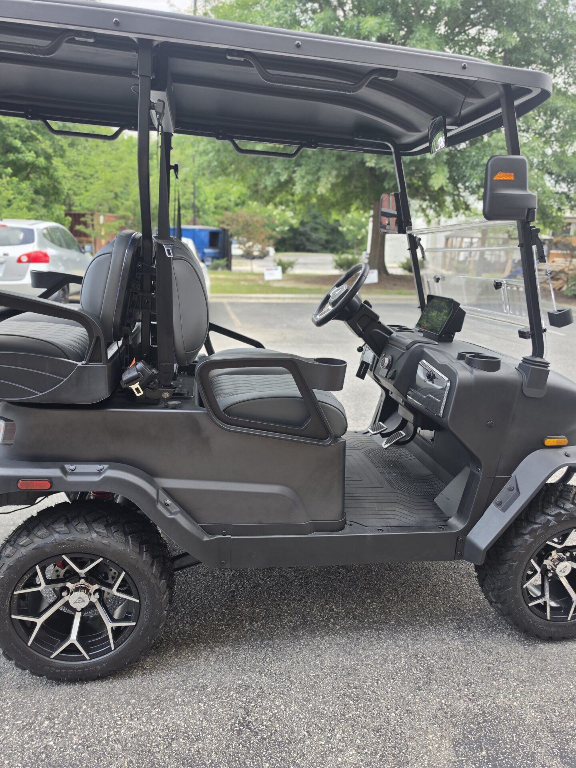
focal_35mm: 23
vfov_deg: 73.9
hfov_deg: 58.9
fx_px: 510
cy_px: 384
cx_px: 288
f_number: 1.4
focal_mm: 6.5
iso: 25
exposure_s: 1/359
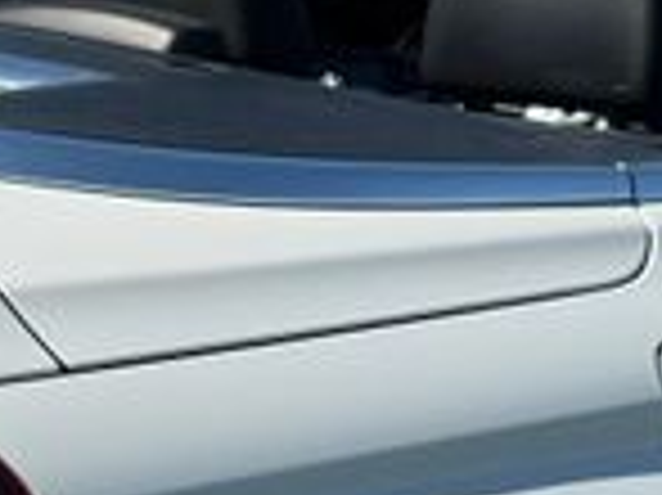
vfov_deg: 8.9
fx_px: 3191
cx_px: 68
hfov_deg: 11.8
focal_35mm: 167
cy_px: 333
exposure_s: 1/6173
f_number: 1.78
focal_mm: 6.76
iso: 80
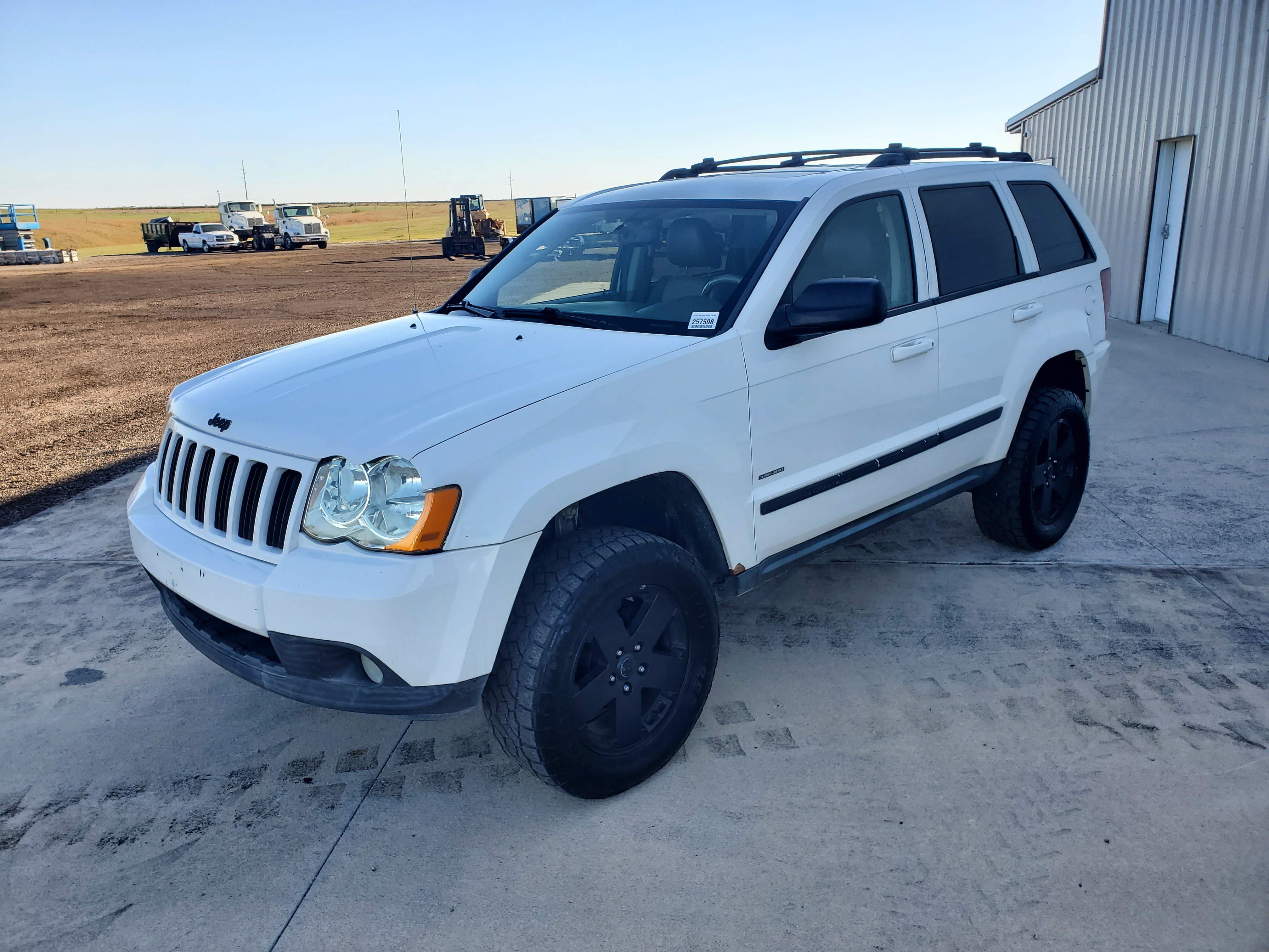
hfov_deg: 67.3
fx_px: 953
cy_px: 476
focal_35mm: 26
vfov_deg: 53.1
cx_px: 634
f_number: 2.4
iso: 50
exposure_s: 1/479
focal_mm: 4.3
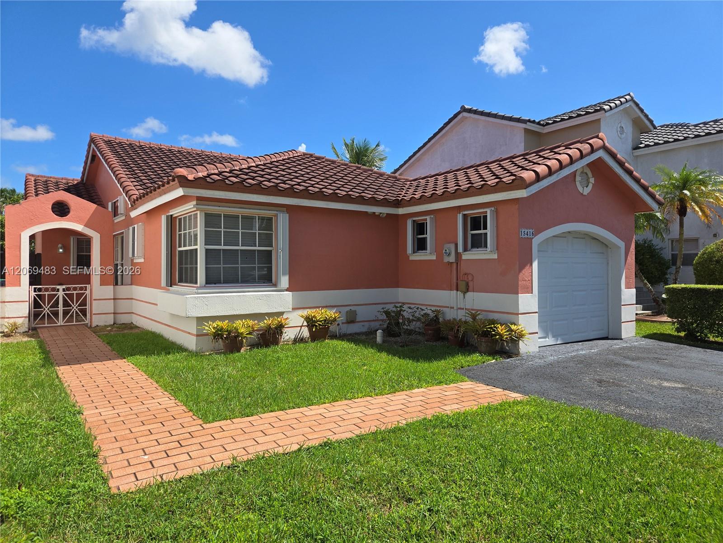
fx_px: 480
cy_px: 272
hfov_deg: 73.9
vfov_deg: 58.9
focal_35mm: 23
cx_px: 362
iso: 25
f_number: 1.8
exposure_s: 1/1874
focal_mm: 5.4
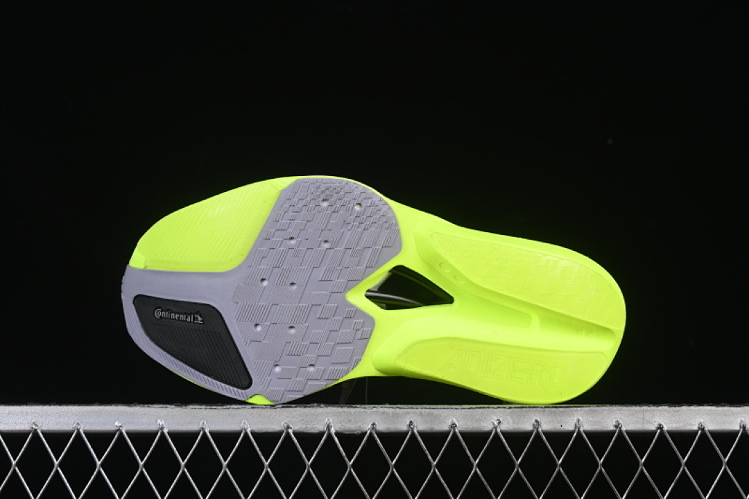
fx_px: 1560
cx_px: 374
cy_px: 250
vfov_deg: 18.2
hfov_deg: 27.0
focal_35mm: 75
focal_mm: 50
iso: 160
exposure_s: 1/80
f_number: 8
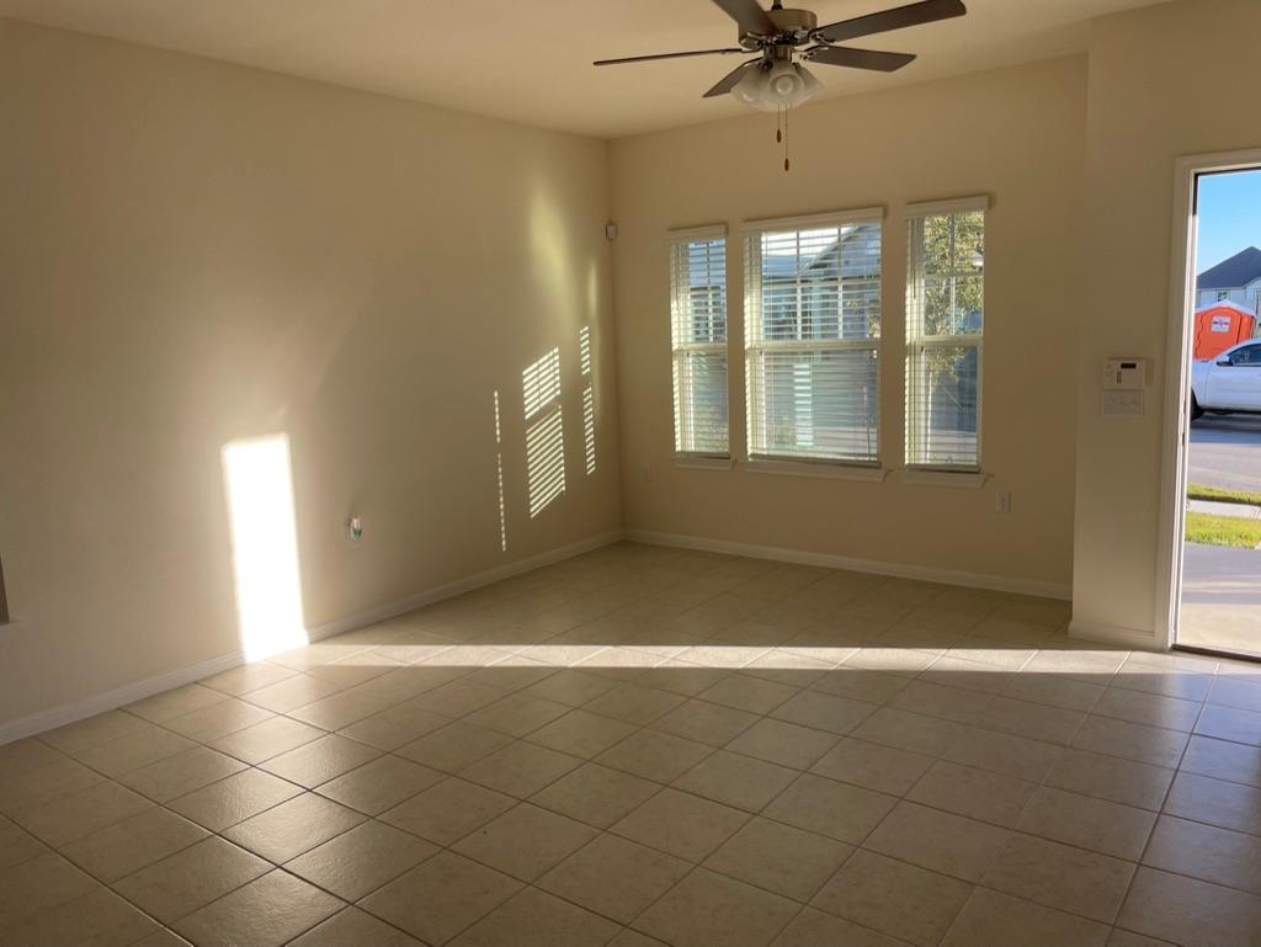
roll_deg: +1.6
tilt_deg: -7.7
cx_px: 630
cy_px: 474
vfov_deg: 53.1
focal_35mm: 26
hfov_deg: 67.3
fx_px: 948
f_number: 1.6
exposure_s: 1/518
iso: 32
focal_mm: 4.2
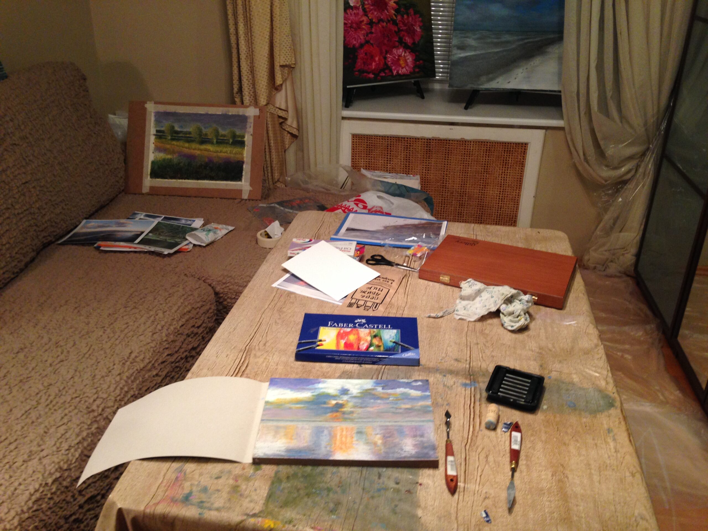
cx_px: 354
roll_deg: -0.5
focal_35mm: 33
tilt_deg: -26.2
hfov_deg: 55.4
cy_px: 266
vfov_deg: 42.9
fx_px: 675
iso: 125
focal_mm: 4.12
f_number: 2.4
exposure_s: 1/20
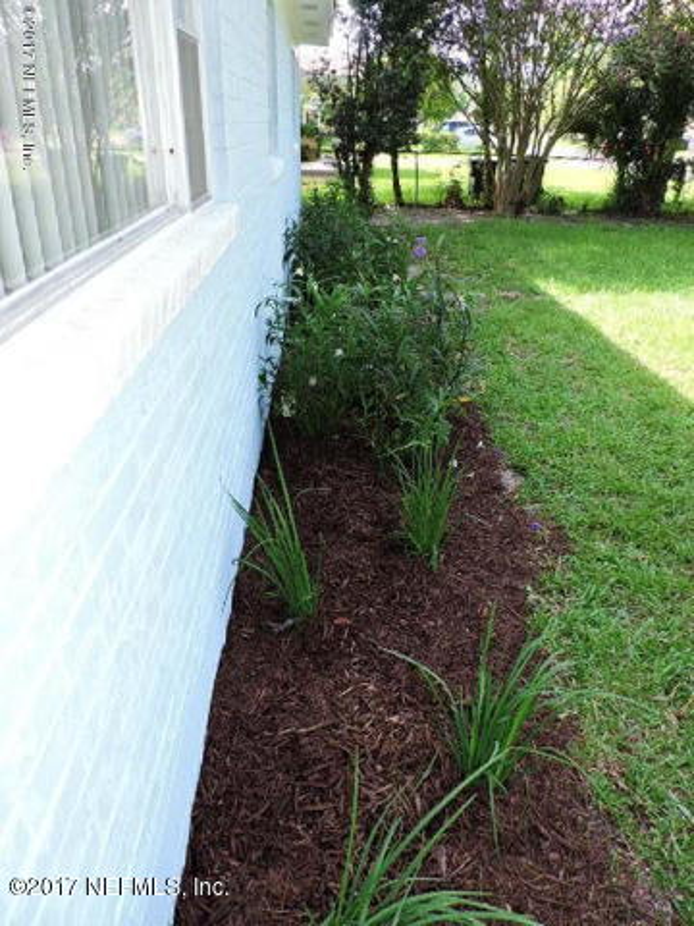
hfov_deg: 56.8
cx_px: 347
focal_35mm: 24
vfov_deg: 71.6
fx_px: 642
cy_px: 463
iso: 100
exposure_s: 1/160
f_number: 3
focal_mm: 4.3
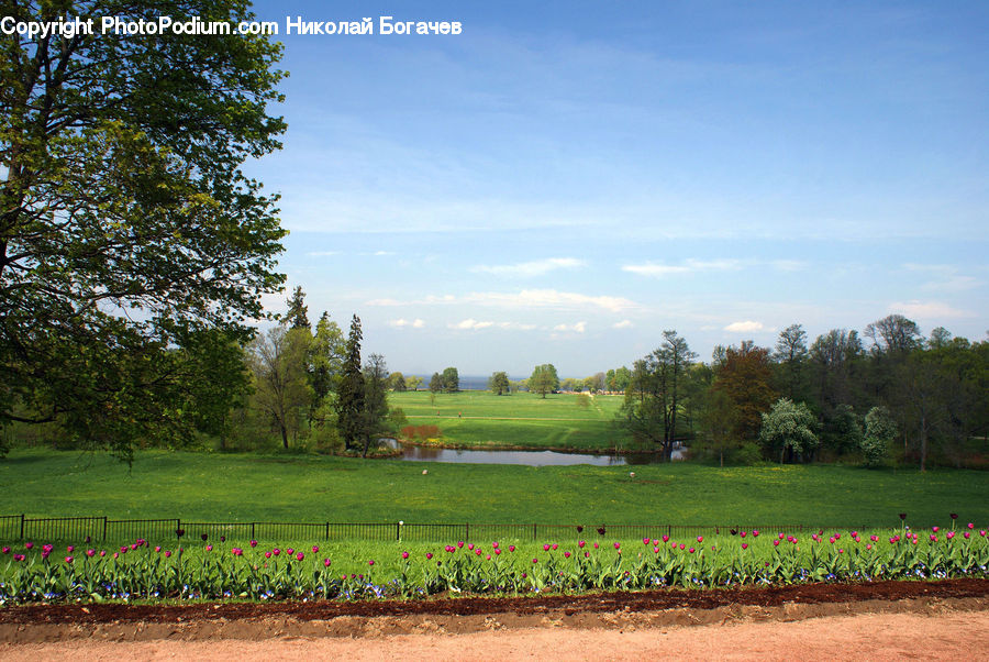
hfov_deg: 61.9
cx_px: 494
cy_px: 331
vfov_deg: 43.7
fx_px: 825
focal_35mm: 30
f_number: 9
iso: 100
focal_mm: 20
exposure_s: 1/80
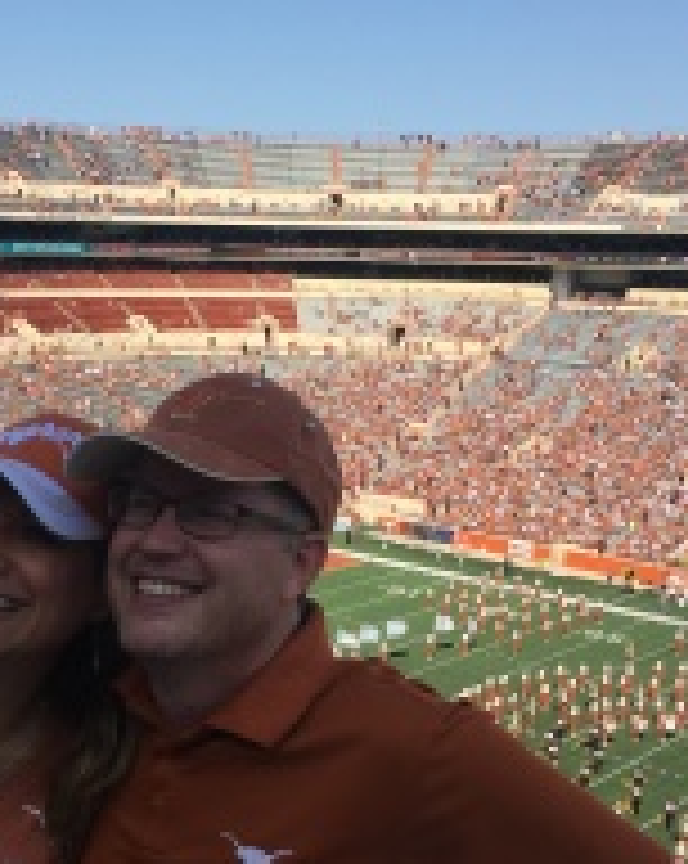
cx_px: 211
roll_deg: -1.0
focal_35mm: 54
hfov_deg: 27.8
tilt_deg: -13.5
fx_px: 1378
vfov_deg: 34.5
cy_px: 562
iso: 25
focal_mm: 4.15
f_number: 2.2
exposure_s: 1/1425
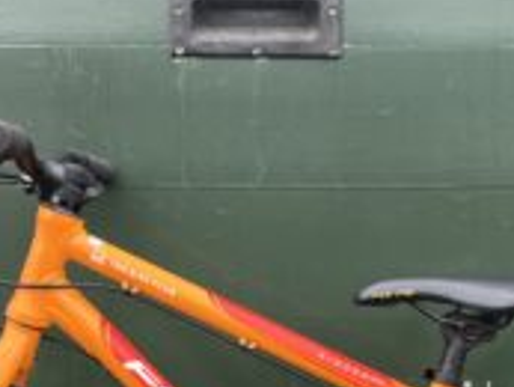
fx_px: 1070
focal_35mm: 72
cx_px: 324
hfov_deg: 26.9
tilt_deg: -7.0
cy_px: 369
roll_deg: +0.2
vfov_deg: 20.0
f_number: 1.6
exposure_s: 1/302
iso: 50
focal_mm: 5.1
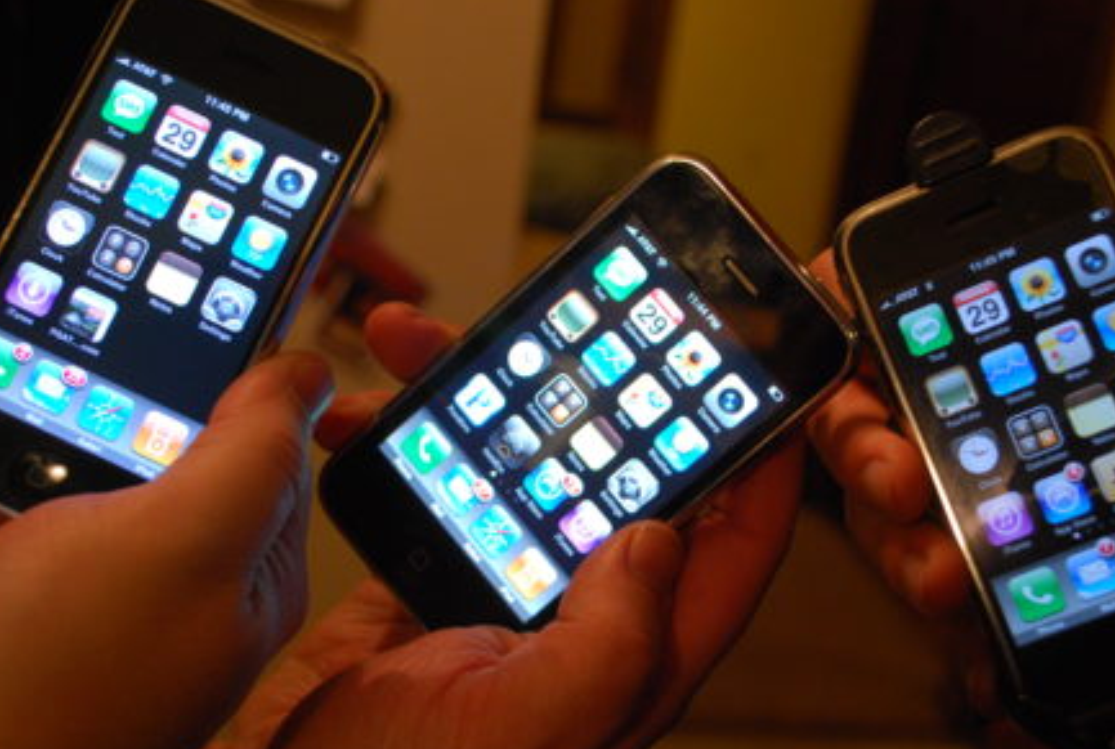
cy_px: 390
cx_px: 538
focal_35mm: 54
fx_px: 1677
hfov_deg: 36.8
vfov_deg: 25.2
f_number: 4.5
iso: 640
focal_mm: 26
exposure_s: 1/30
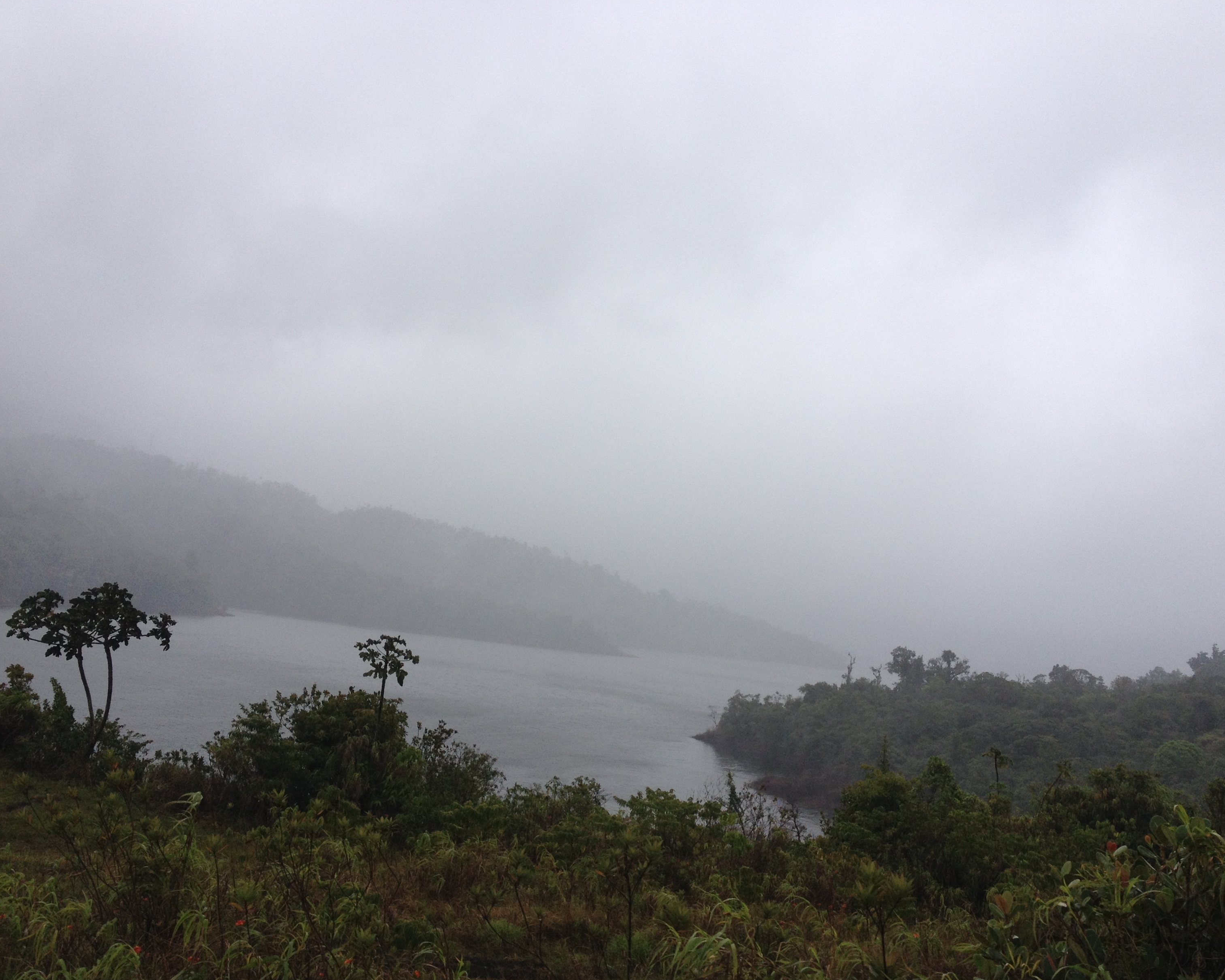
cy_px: 495
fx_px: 1341
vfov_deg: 40.1
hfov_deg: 49.1
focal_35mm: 37
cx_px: 643
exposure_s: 1/2304
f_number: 2.4
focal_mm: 4.28
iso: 50
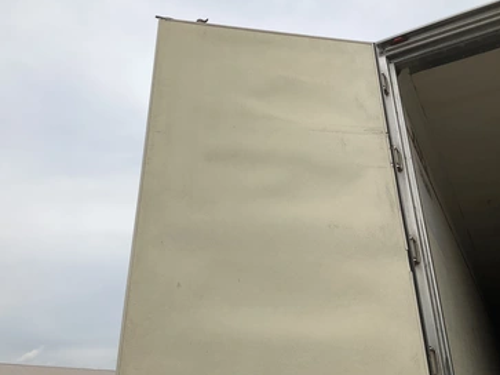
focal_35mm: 32
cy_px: 171
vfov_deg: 44.1
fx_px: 462
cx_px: 264
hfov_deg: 56.8
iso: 25
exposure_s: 1/2959
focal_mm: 3
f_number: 1.8
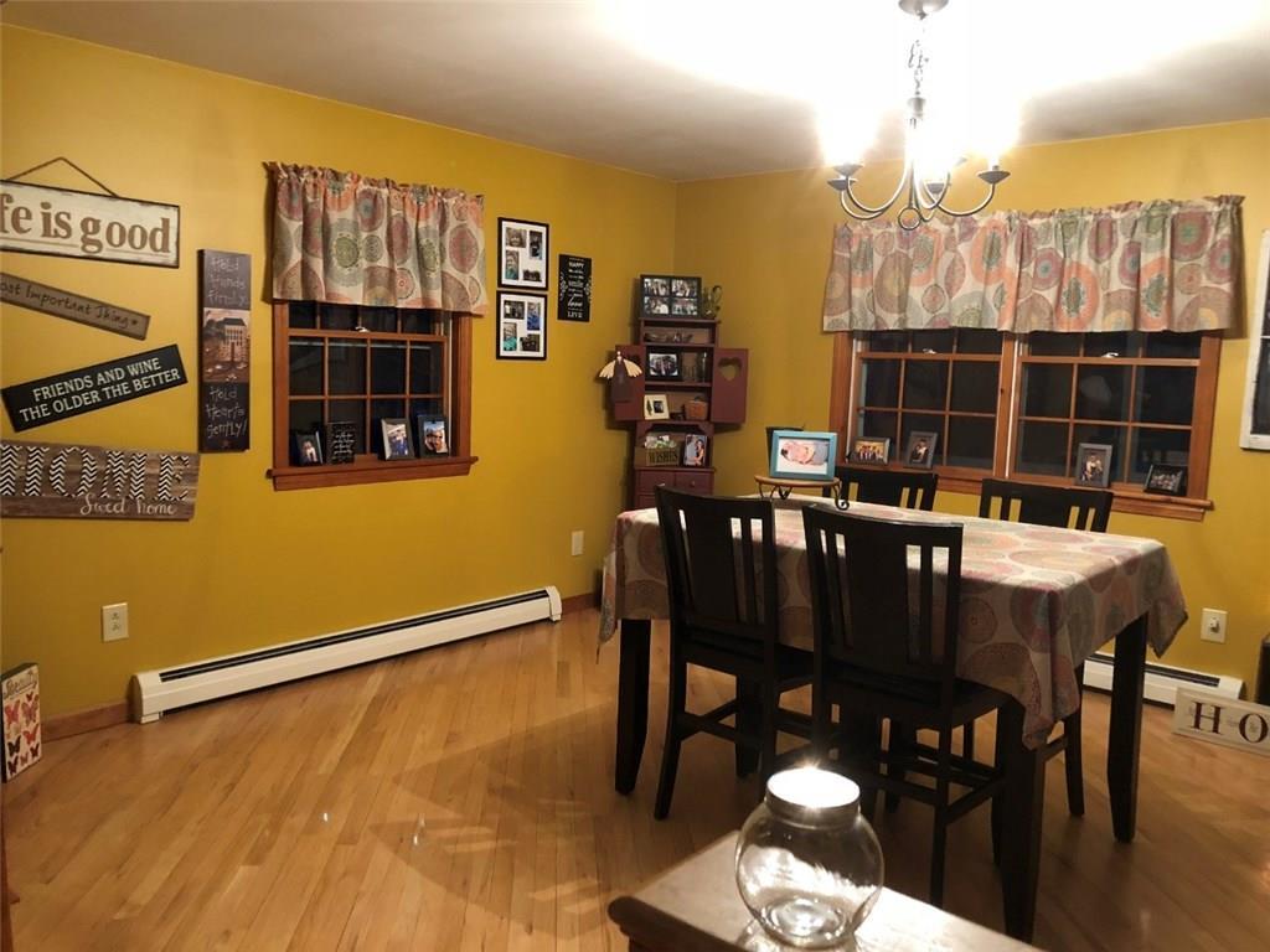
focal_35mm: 28
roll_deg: -1.6
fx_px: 1027
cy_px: 476
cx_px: 635
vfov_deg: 49.7
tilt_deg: -7.8
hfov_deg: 63.4
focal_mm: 3.99
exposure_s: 1/7
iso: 80
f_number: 1.8
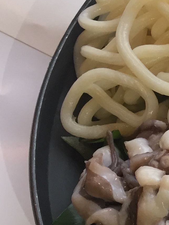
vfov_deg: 17.7
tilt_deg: -58.2
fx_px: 722
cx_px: 414
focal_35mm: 111
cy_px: 151
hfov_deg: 11.1
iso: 40
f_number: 2.2
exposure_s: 1/30
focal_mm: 4.15
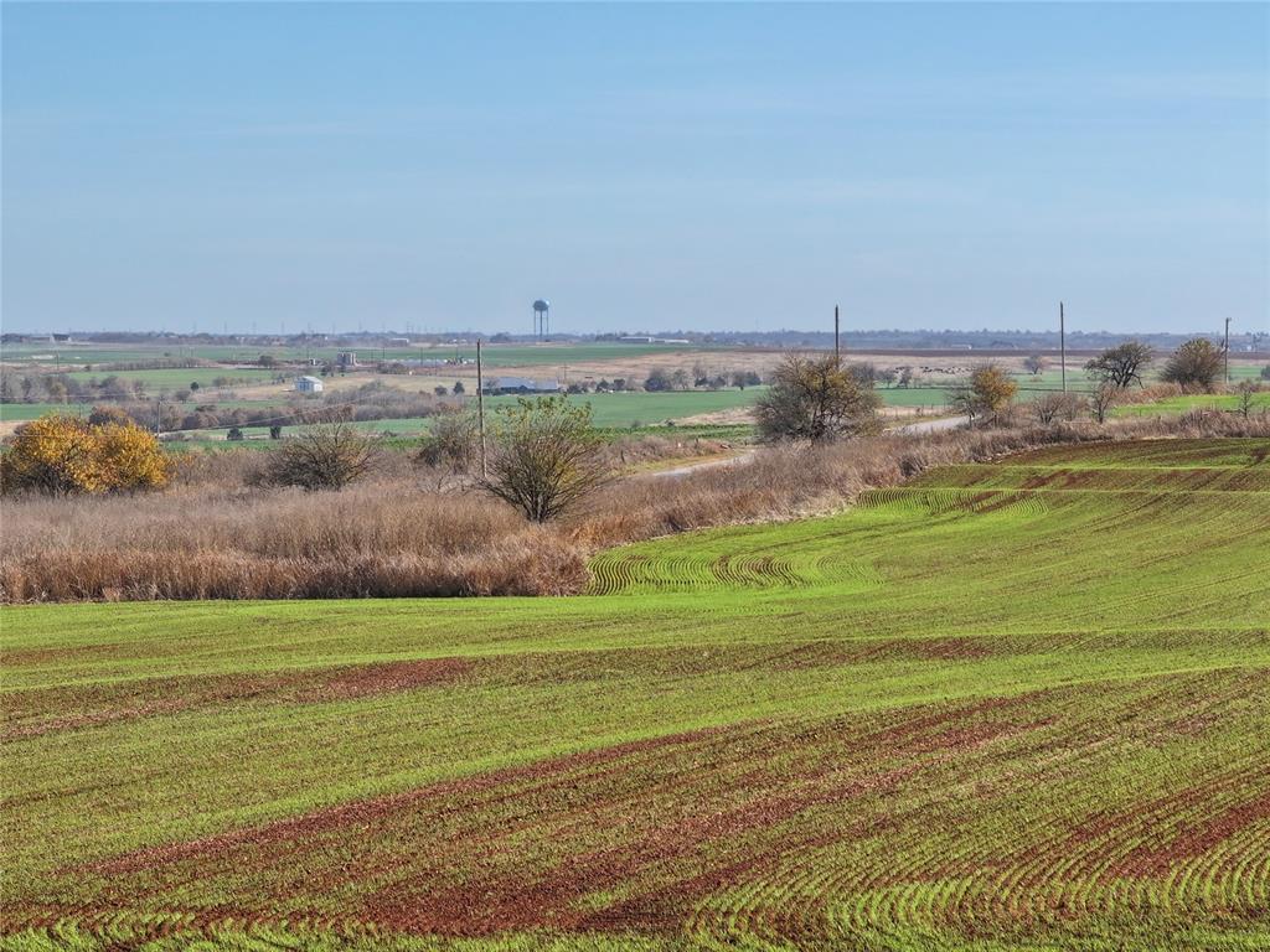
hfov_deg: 11.9
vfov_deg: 8.9
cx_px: 635
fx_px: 6090
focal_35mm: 166
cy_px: 476
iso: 100
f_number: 3.4
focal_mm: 30.71
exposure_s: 1/640
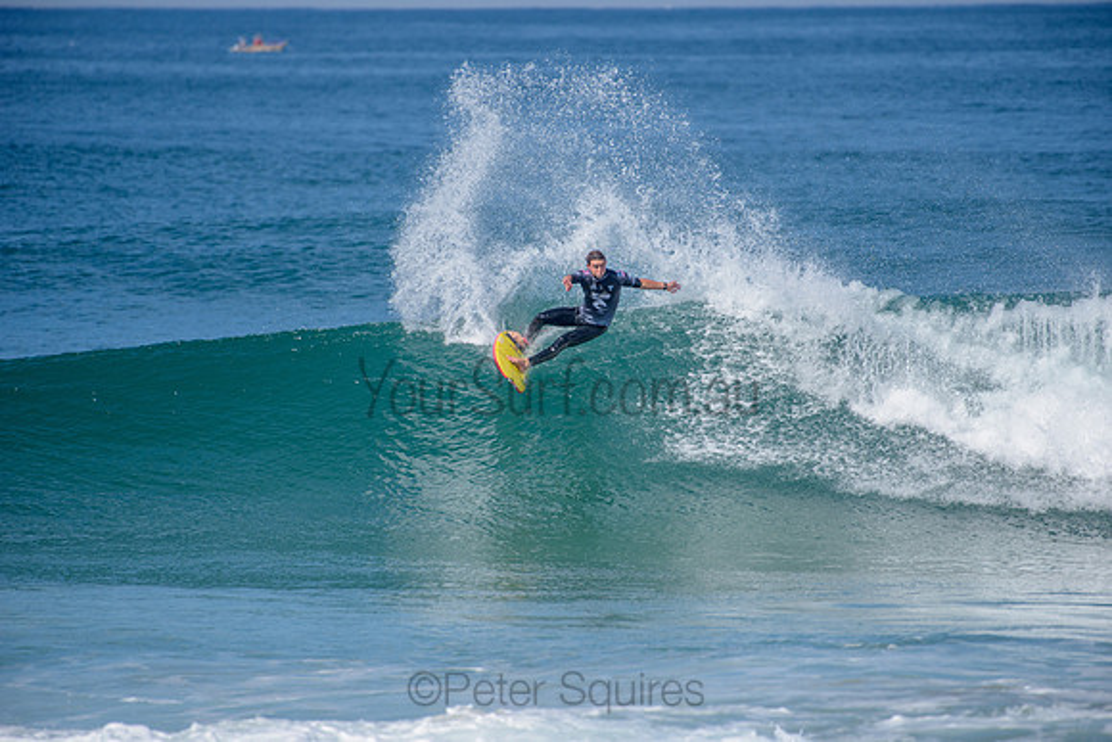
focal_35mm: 500
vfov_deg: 2.8
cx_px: 556
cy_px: 371
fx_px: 15447
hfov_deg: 4.1
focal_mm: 500
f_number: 5.6
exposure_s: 1/2000
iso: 160
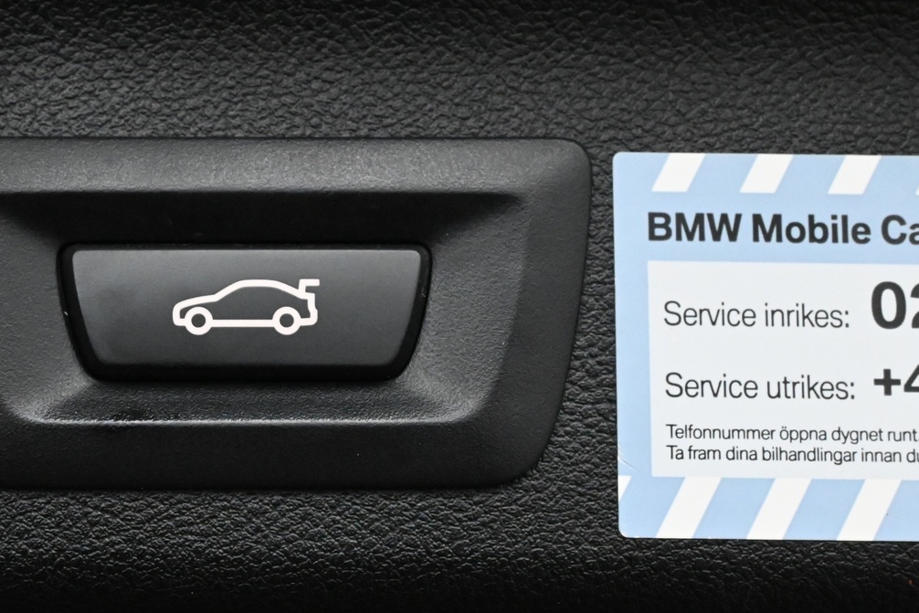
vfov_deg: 20.5
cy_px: 332
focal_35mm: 66
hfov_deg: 30.0
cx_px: 261
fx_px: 1695
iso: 6400
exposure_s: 1/200
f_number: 7.1
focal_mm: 27.5
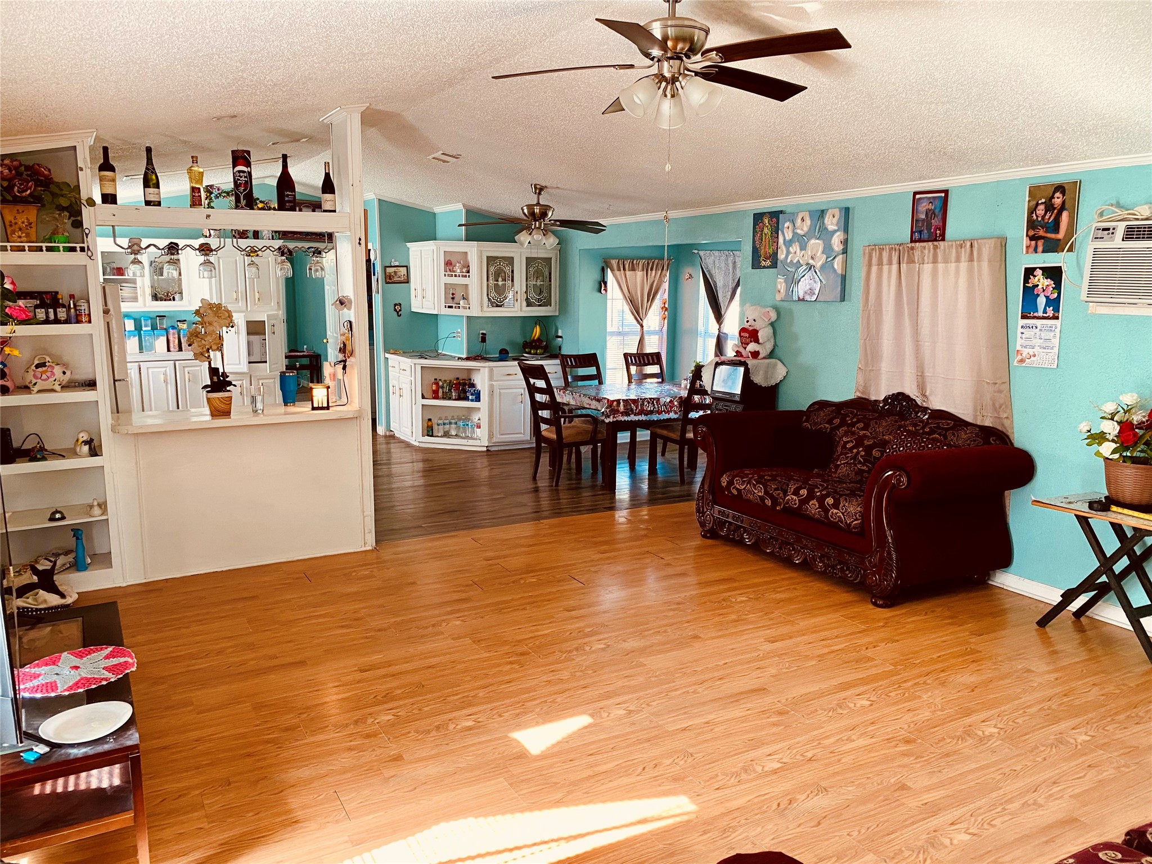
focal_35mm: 26
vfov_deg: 53.1
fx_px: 865
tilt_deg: -9.0
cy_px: 432
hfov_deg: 67.3
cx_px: 576
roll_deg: +0.3
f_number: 1.8
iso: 125
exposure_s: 1/83
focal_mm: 4.25
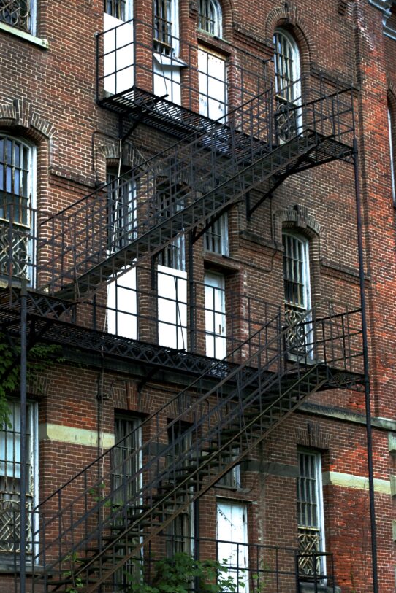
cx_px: 129
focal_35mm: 85
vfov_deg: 23.9
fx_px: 1402
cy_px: 345
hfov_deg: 16.0
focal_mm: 40
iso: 100
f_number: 5.3
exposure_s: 1/160
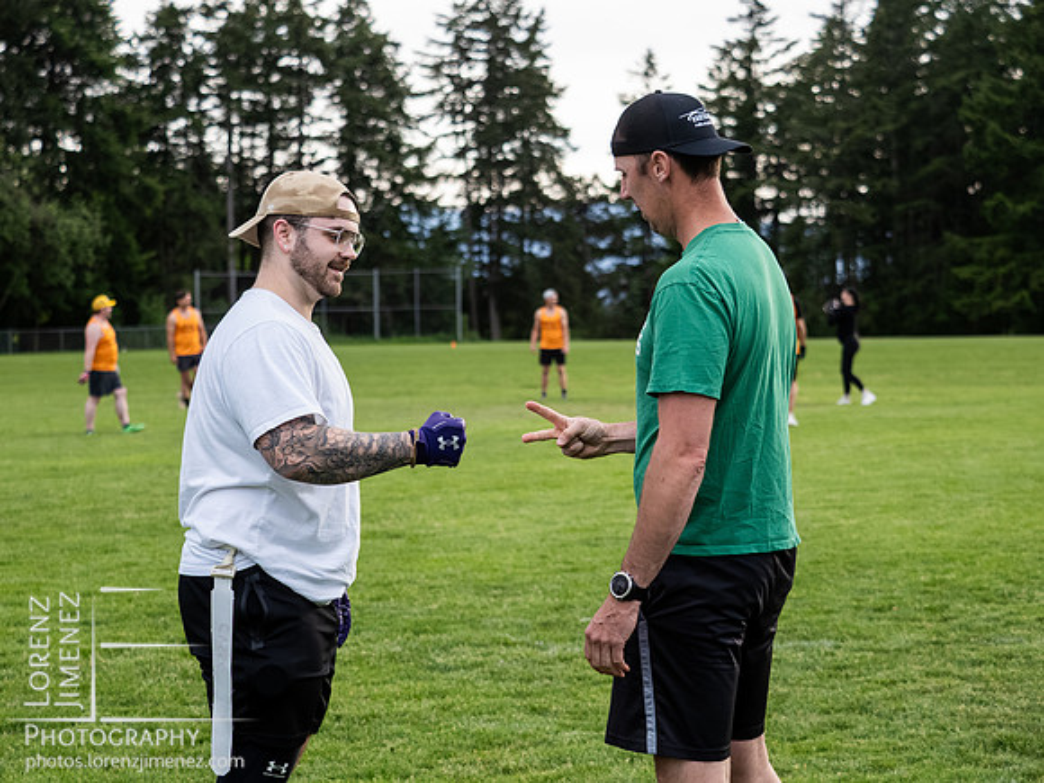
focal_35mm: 88
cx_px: 568
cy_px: 364
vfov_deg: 16.7
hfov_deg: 22.2
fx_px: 2663
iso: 800
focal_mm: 40
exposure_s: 1/1600
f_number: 2.8
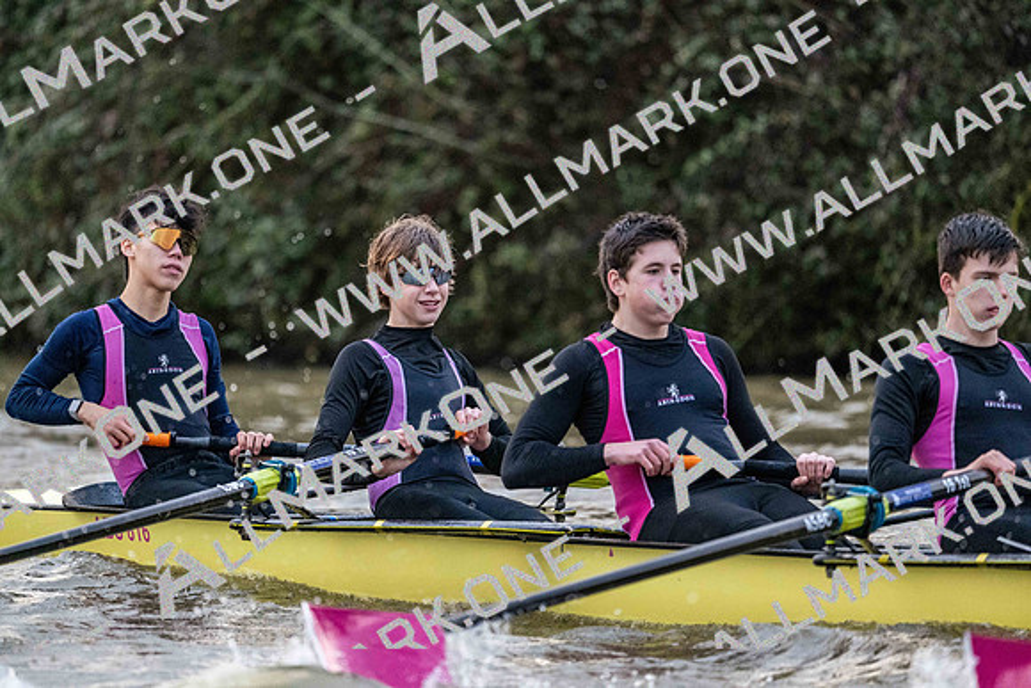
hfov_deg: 5.2
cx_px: 516
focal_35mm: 400
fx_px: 11458
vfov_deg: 3.4
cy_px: 344
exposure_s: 1/1600
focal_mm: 400
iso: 9000
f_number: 4.5
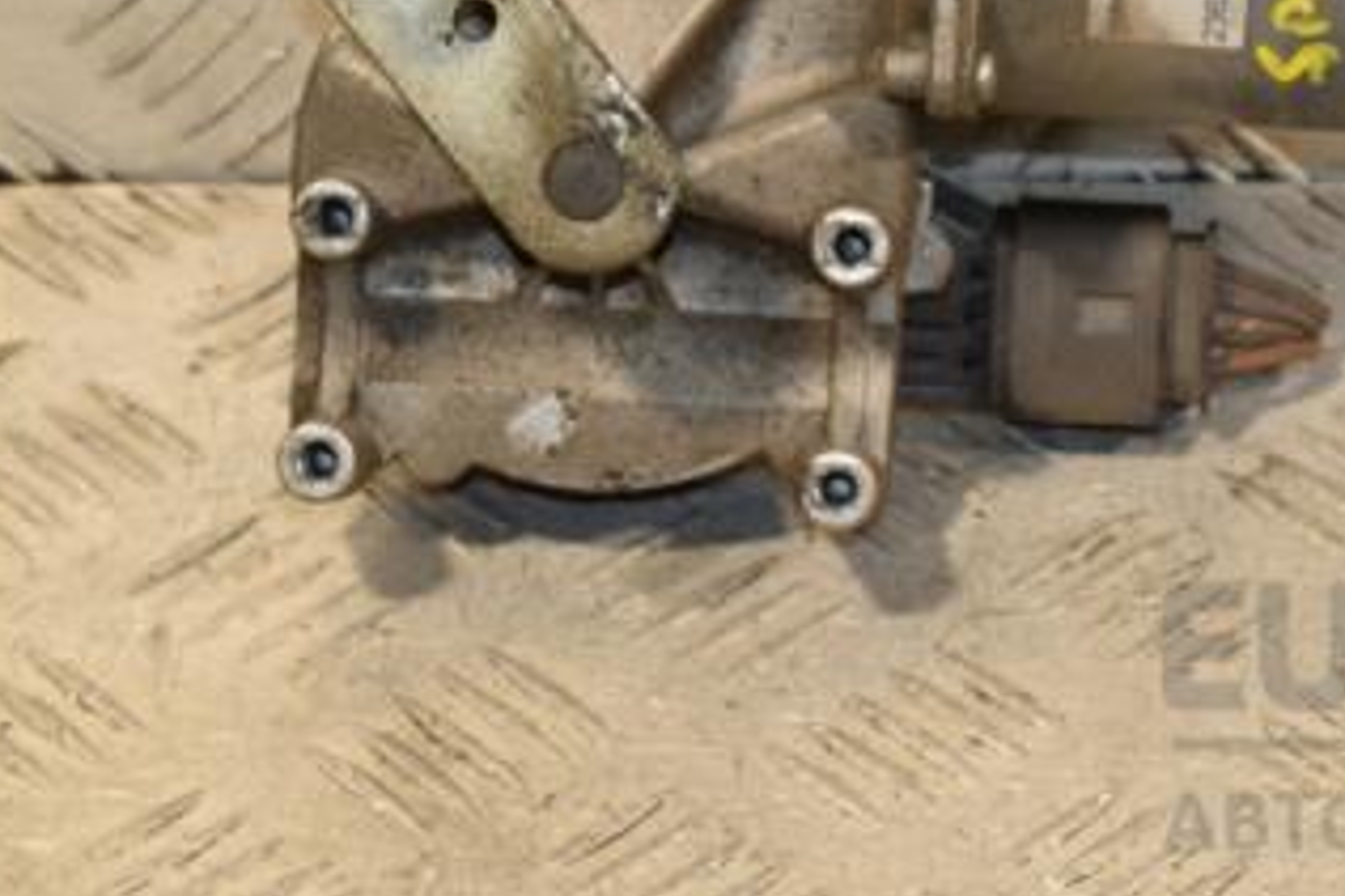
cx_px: 1082
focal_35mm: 199
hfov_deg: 10.3
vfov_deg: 6.9
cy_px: 81
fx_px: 7431
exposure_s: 1/200
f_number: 7.1
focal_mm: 70
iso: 800
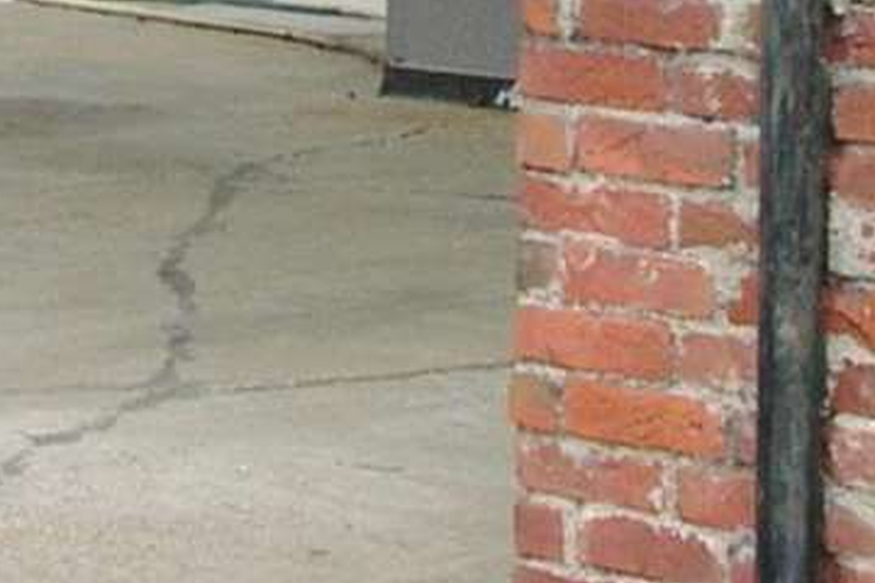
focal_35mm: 213
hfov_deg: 9.7
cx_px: 253
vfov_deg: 6.1
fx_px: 5174
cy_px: -956
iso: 50
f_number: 3.7
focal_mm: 6
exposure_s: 1/207
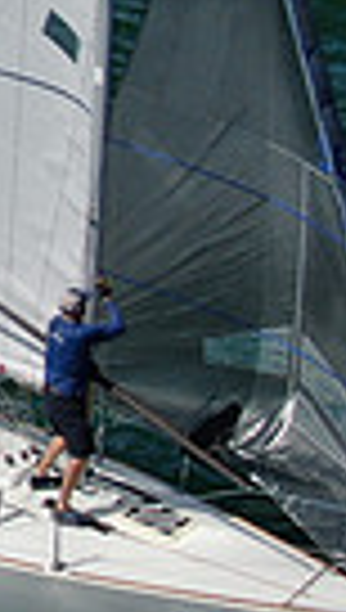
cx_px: -935
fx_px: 3538
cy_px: -232
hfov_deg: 5.1
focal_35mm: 218
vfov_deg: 9.7
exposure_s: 1/1600
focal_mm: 8.42
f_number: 3.8
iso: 100
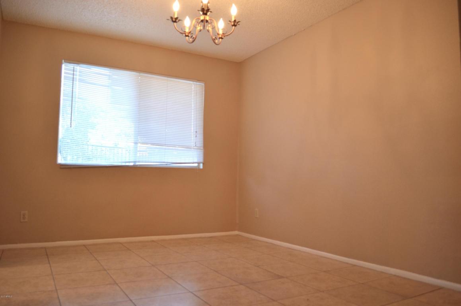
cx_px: 230
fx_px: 345
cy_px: 153
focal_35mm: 27
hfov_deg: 67.5
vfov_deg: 47.7
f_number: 3.5
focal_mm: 18
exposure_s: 1/60
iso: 500
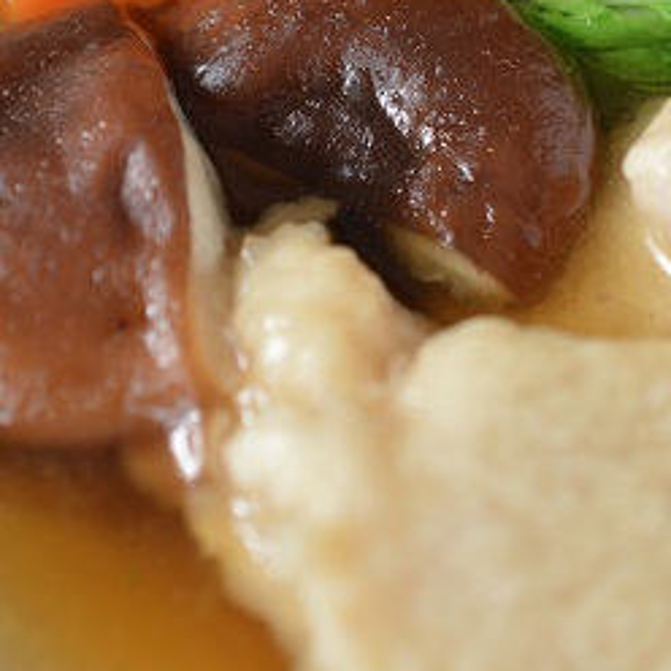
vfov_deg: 14.1
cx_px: 430
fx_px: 2697
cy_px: 108
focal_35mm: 123
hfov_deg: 14.2
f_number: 4.5
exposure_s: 1/80
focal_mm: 40
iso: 100
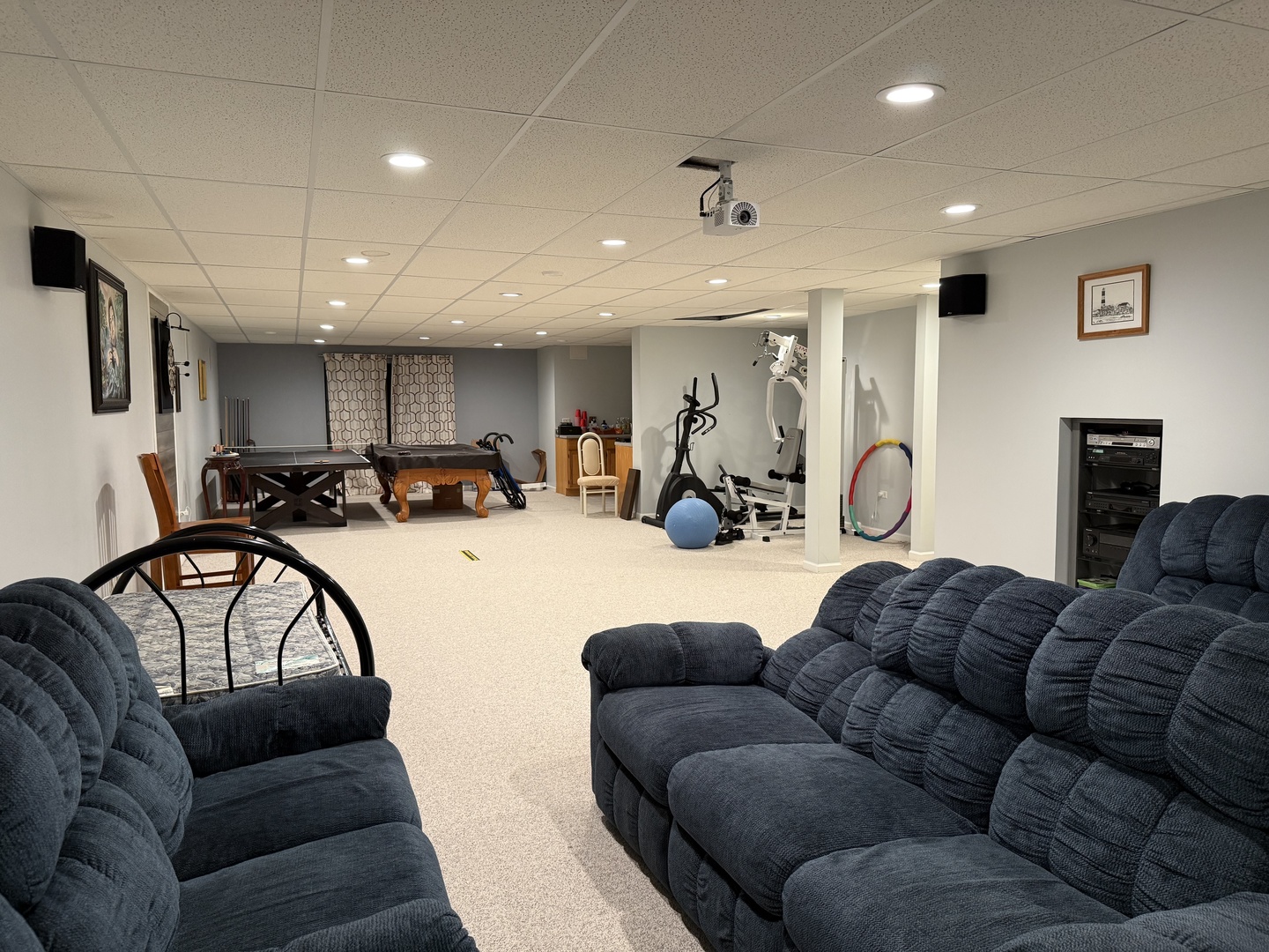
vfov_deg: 56.8
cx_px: 634
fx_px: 880
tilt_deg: -4.9
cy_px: 476
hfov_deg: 71.6
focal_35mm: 24
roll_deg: +0.1
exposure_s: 1/60
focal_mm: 6.76
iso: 250
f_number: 1.78
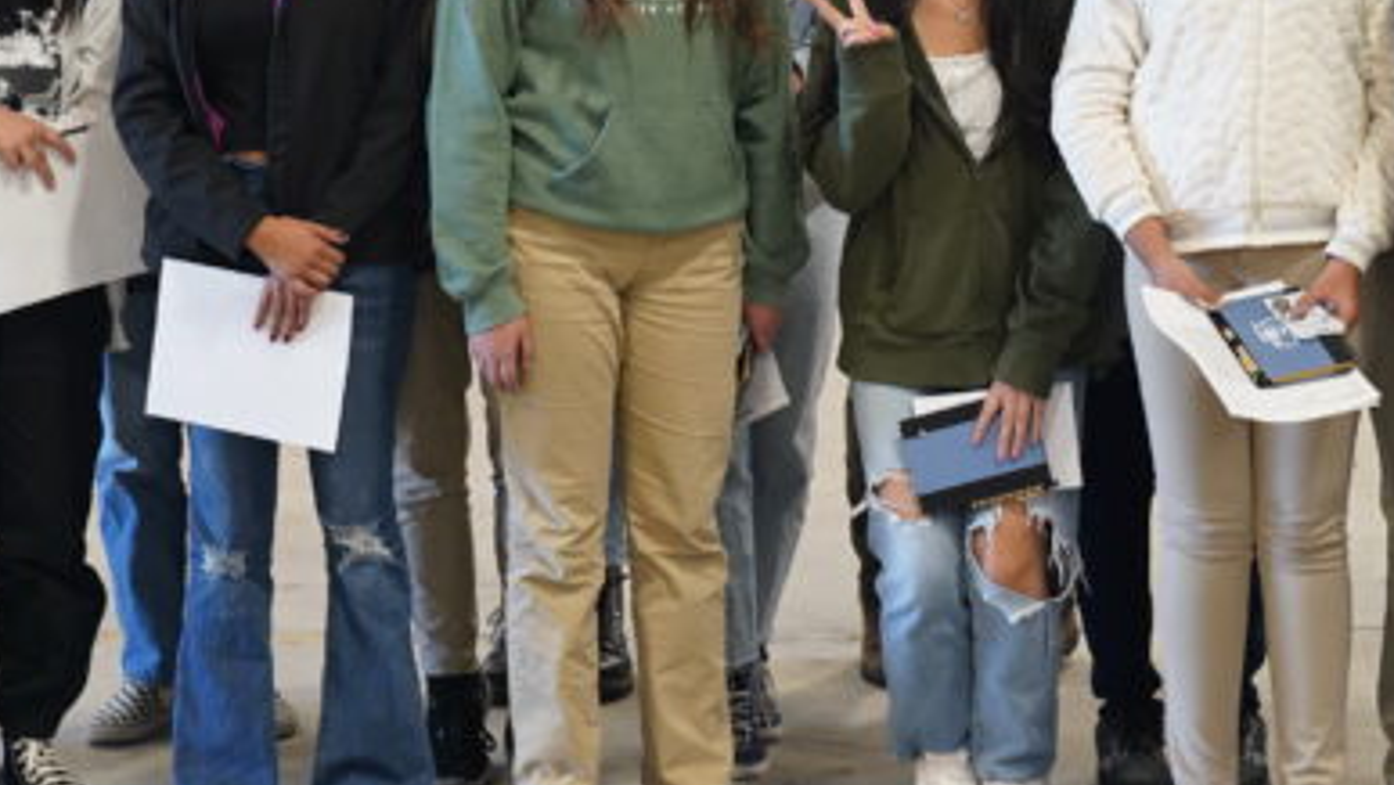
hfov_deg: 17.5
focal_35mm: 122
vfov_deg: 9.8
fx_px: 4511
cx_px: 897
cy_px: -117
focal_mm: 44
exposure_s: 1/100
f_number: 4
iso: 1600
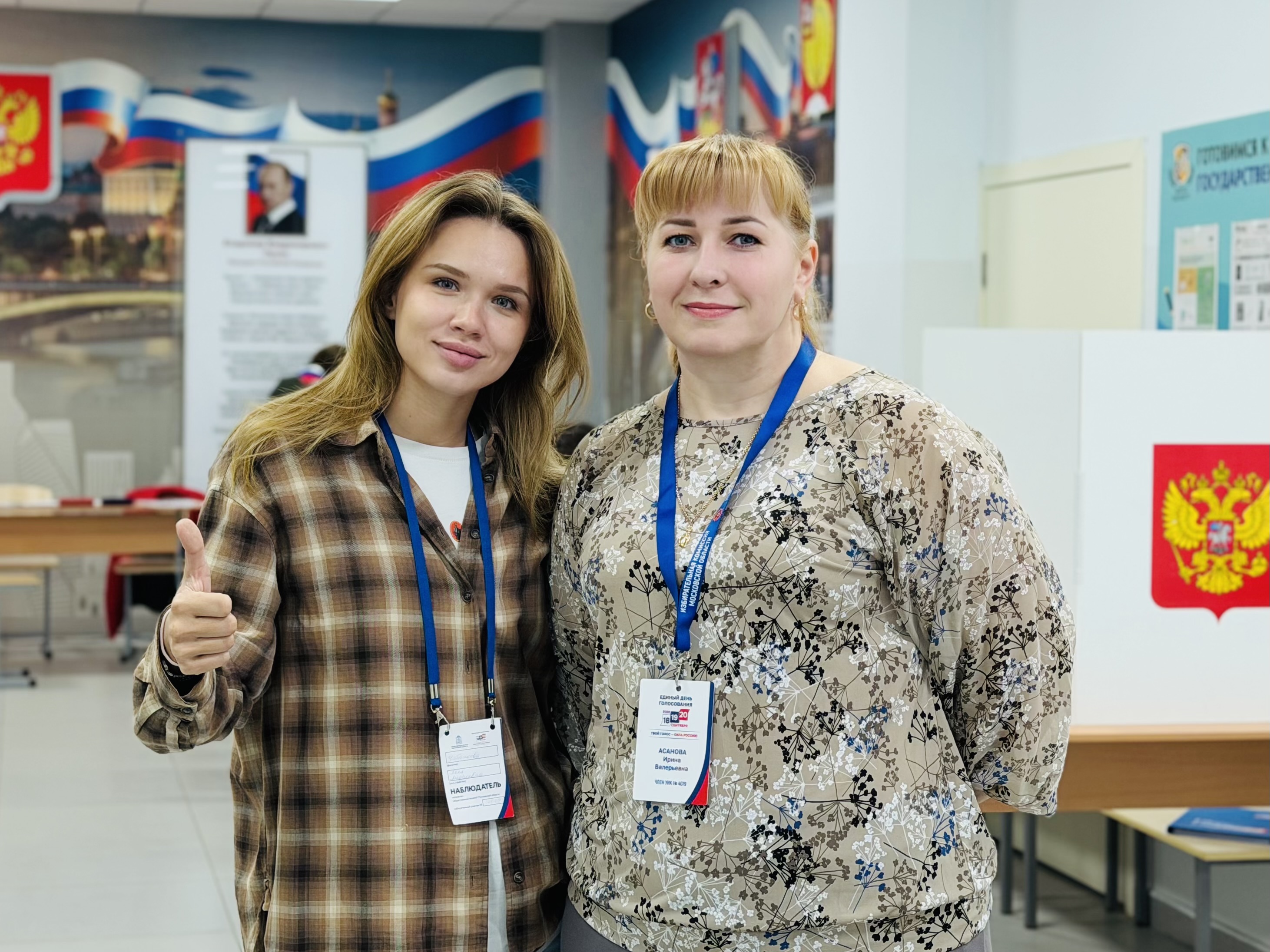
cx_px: 635
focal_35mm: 48
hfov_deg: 39.7
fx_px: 1761
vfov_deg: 30.3
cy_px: 476
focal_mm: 6.76
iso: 320
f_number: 1.78
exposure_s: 1/100
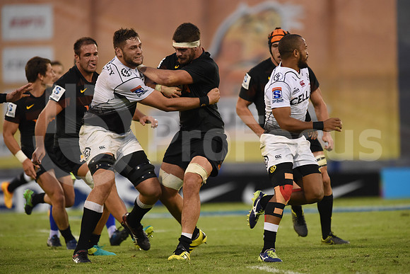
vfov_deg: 3.3
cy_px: 137
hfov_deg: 4.9
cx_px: 205
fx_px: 4784
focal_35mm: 420
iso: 2500
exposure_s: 1/800
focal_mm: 420
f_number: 4
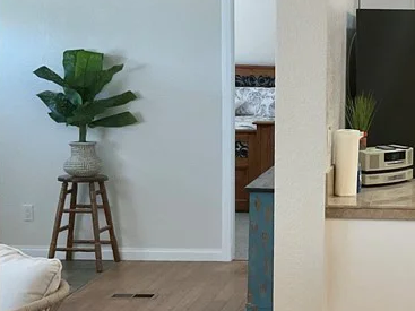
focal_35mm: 81
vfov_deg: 18.2
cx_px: 457
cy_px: 157
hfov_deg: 22.7
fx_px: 971
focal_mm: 3
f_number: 1.8
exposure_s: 1/60
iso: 80
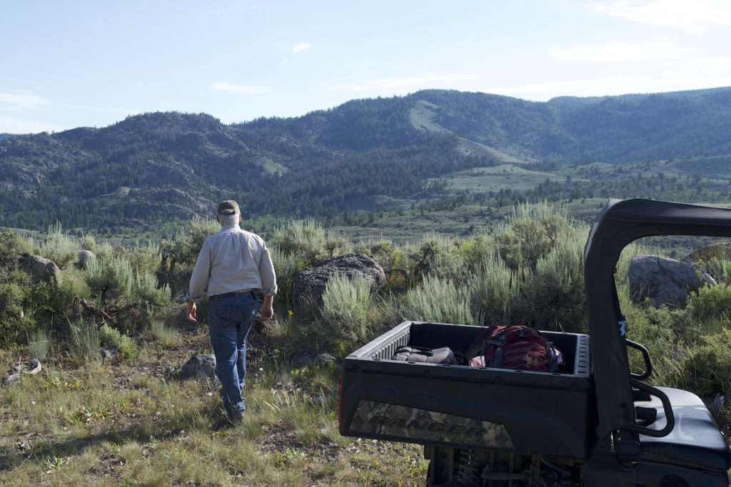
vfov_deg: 28.1
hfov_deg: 41.1
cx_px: 366
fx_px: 975
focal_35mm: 48
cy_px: 244
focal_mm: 32
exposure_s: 1/320
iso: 200
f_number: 9
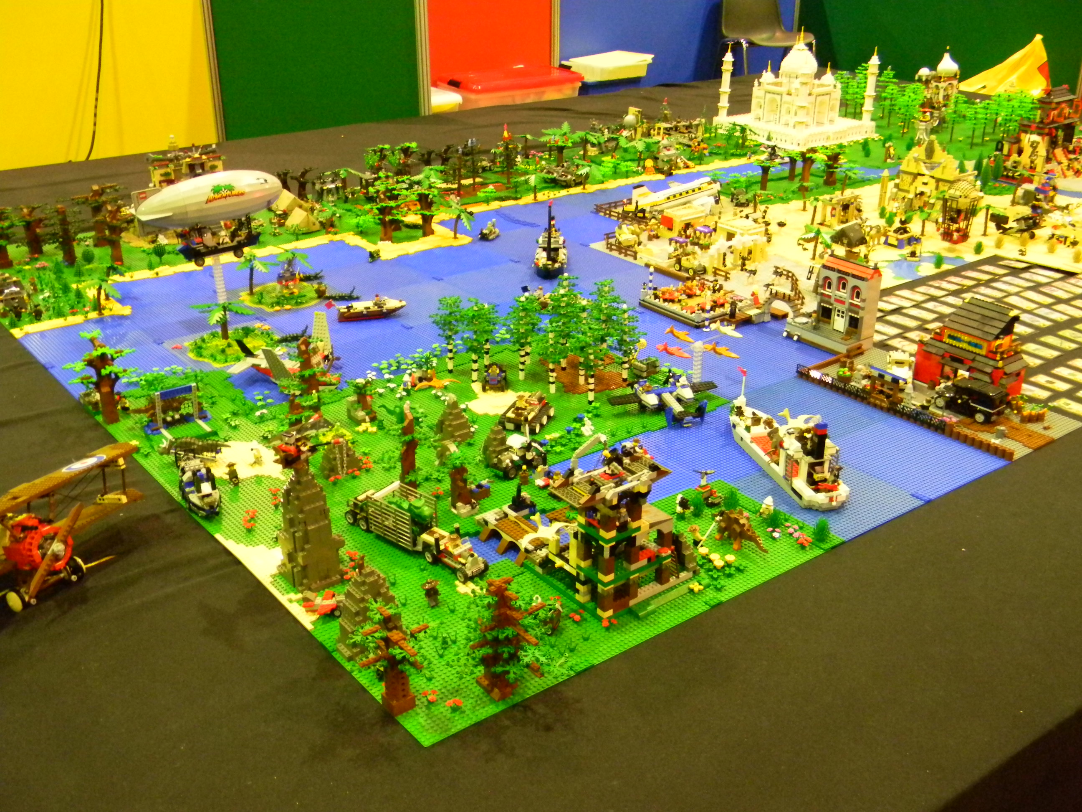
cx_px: 541
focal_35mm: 36
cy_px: 406
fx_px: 1125
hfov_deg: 51.4
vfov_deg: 39.7
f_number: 3.7
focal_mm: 6.4
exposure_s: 1/9.3
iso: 602
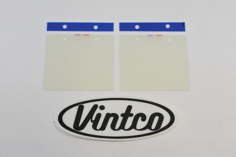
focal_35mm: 37
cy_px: 78
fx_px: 243
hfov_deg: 51.9
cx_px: 118
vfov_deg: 35.9
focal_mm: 14
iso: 400
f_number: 4
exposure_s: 1/200
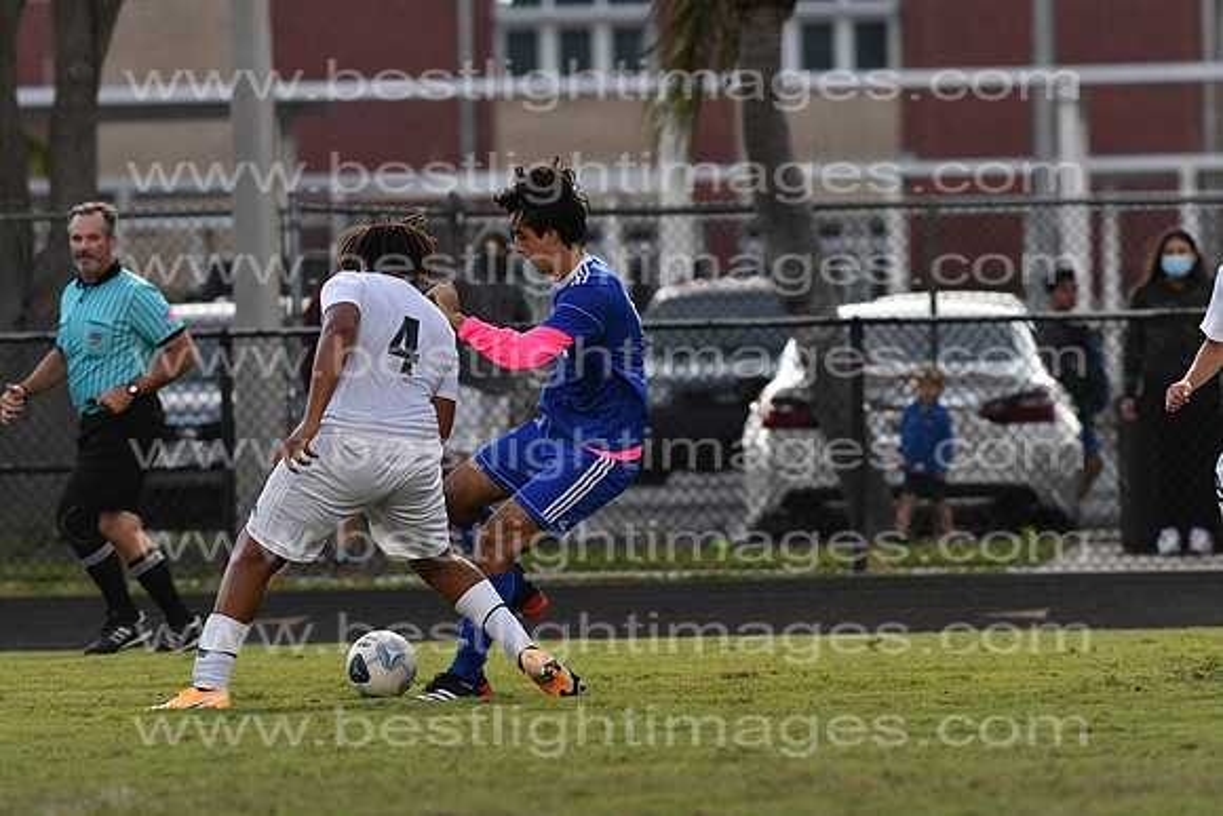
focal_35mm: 450
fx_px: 15290
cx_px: 612
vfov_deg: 3.1
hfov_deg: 4.6
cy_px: 408
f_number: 4.5
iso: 4000
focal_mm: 300
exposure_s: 1/800
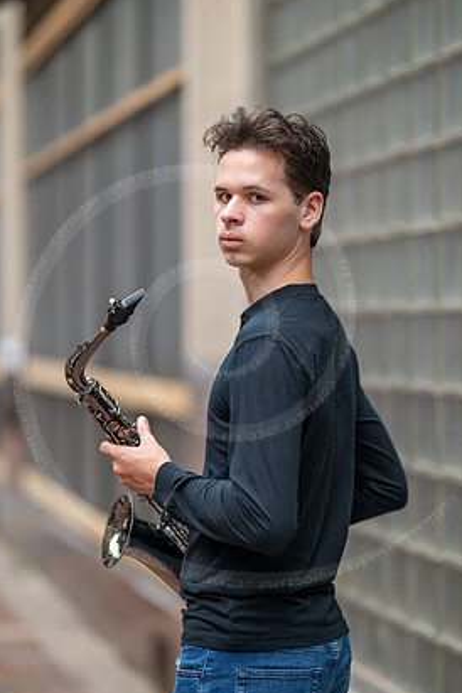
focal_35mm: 93
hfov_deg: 14.7
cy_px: 369
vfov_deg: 21.9
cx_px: 239
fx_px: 1790
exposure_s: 1/320
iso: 250
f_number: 1.2
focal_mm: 85
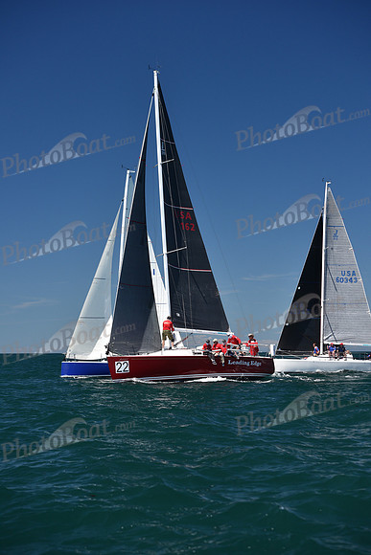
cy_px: 278
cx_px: 186
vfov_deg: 28.8
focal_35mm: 70
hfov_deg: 19.5
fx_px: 1081
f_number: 4.5
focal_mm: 70
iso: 250
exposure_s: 1/800
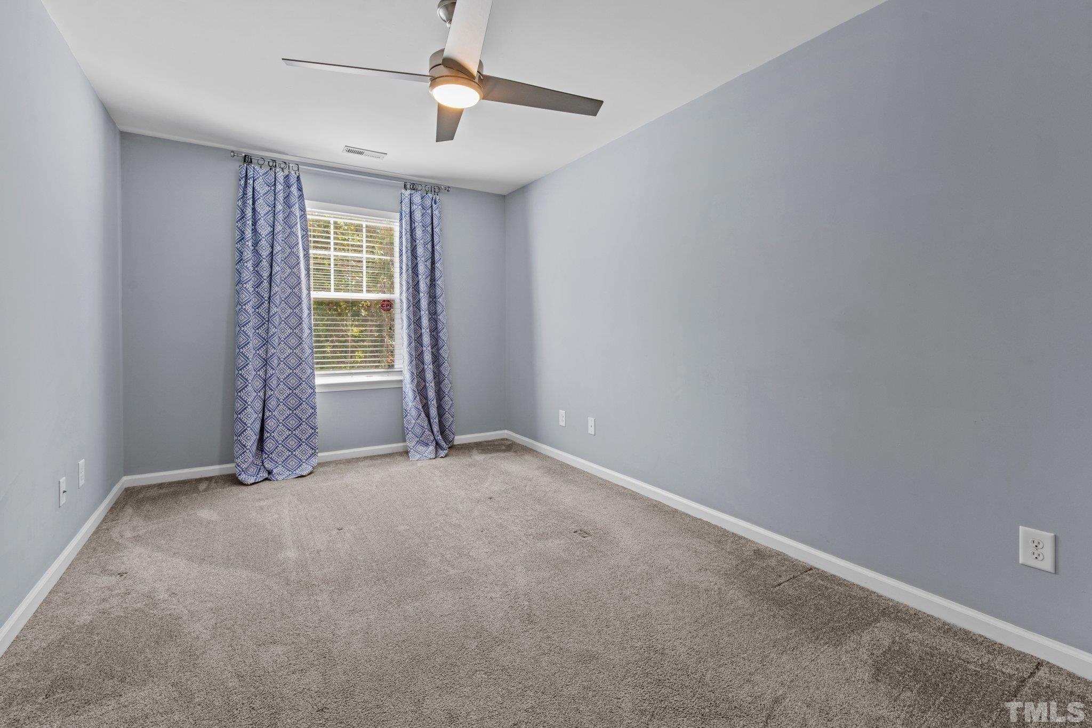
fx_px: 455
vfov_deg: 77.3
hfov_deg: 100.4
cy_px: 364
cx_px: 546
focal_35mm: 15
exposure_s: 1/2.5
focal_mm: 15
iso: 400
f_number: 7.1
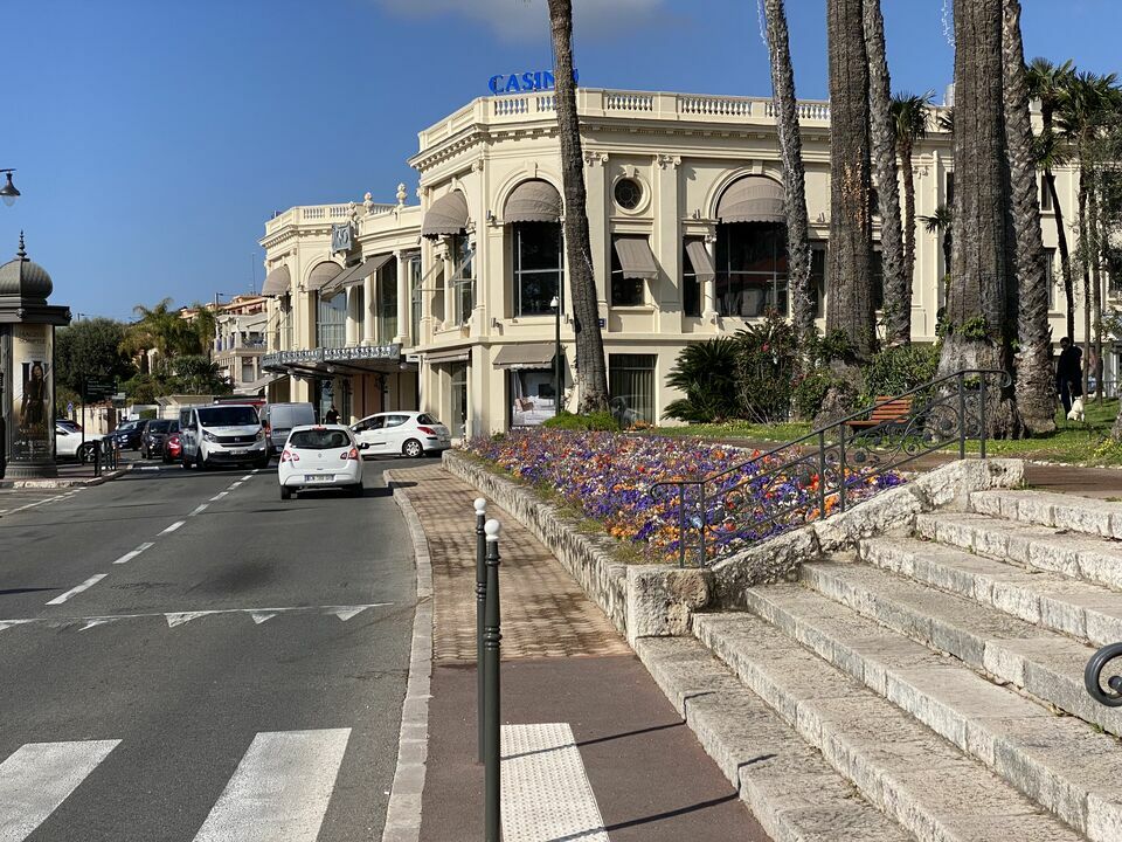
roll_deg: +0.5
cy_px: 421
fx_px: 1685
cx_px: 561
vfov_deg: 28.0
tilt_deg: -1.4
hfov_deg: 36.8
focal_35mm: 52
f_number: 2
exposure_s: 1/2083
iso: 20
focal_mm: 6
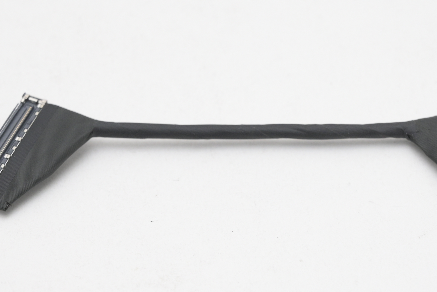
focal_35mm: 157
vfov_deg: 8.8
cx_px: 249
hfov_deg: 13.1
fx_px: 1907
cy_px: 144
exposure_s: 1/200
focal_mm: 70
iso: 1600
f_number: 7.1
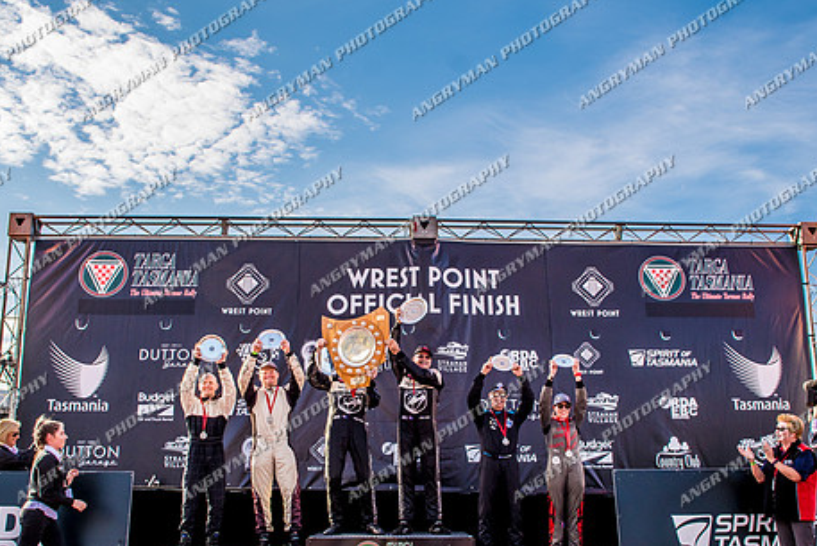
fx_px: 749
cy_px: 345
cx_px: 399
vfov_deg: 39.7
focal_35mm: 33
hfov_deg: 57.2
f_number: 5.6
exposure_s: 1/640
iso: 200
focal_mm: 17
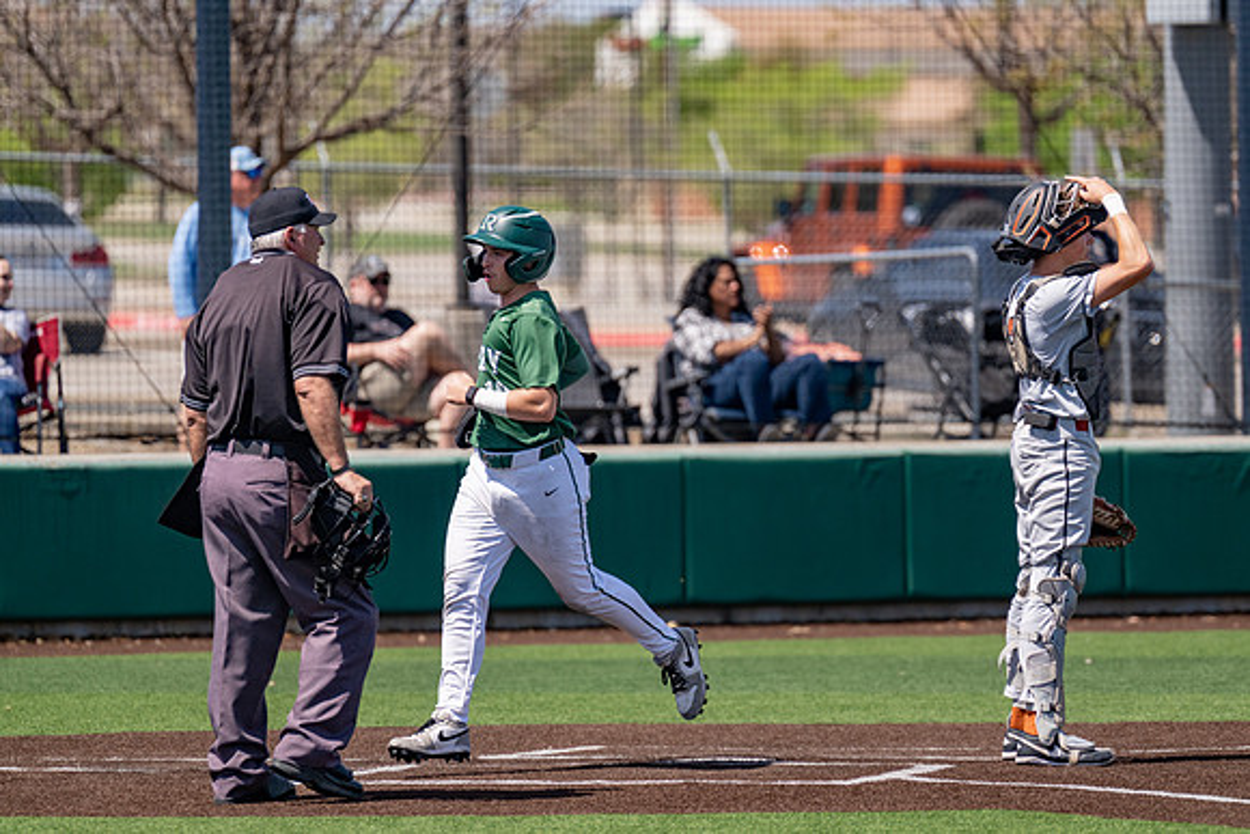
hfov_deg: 6.4
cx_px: 672
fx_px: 11097
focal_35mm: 320
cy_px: 417
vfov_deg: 4.3
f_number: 4
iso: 320
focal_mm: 280
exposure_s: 1/4000
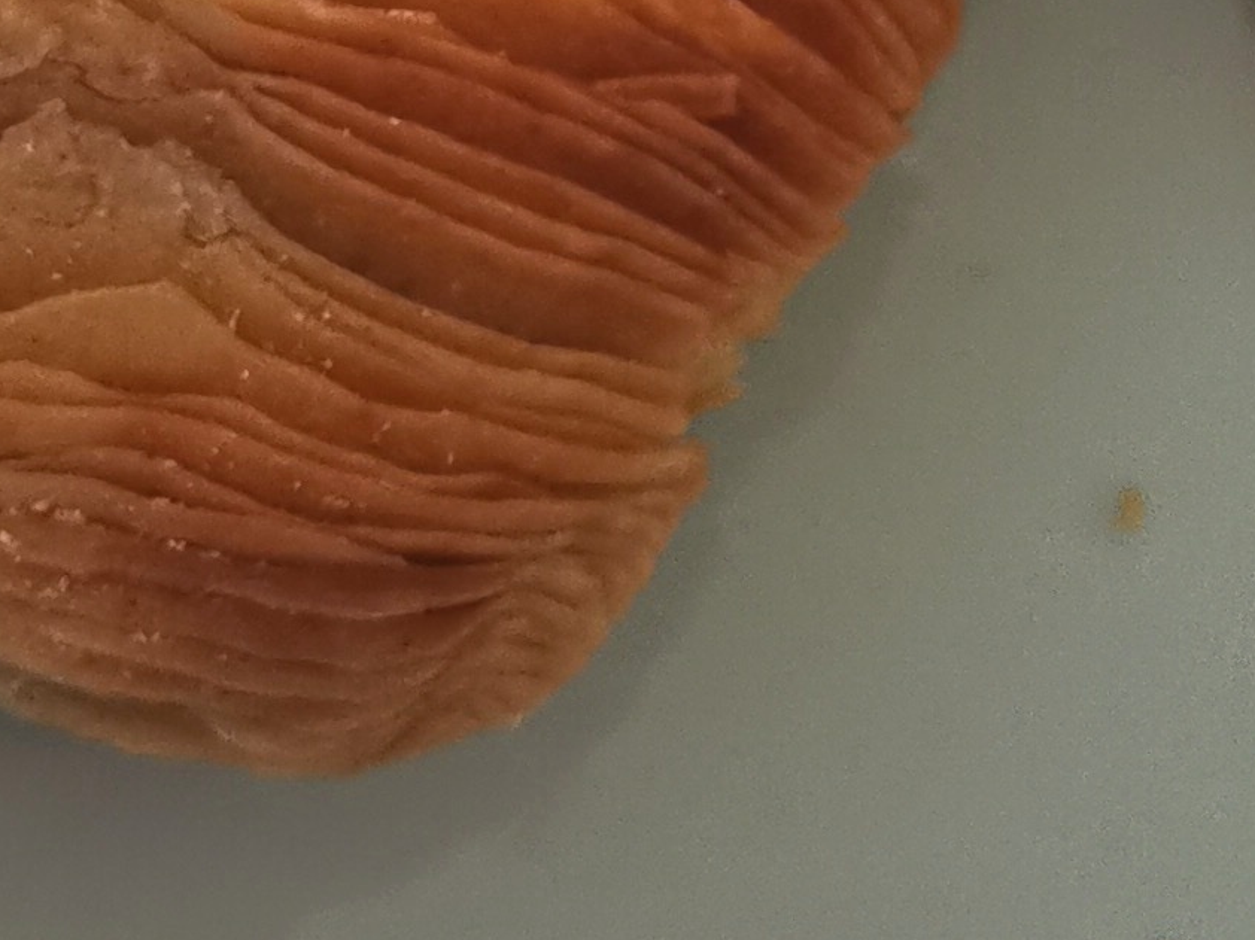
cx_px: 1155
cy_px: -69
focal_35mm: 117
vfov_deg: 12.5
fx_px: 4241
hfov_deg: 16.6
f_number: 1.8
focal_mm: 5.58
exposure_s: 4
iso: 500
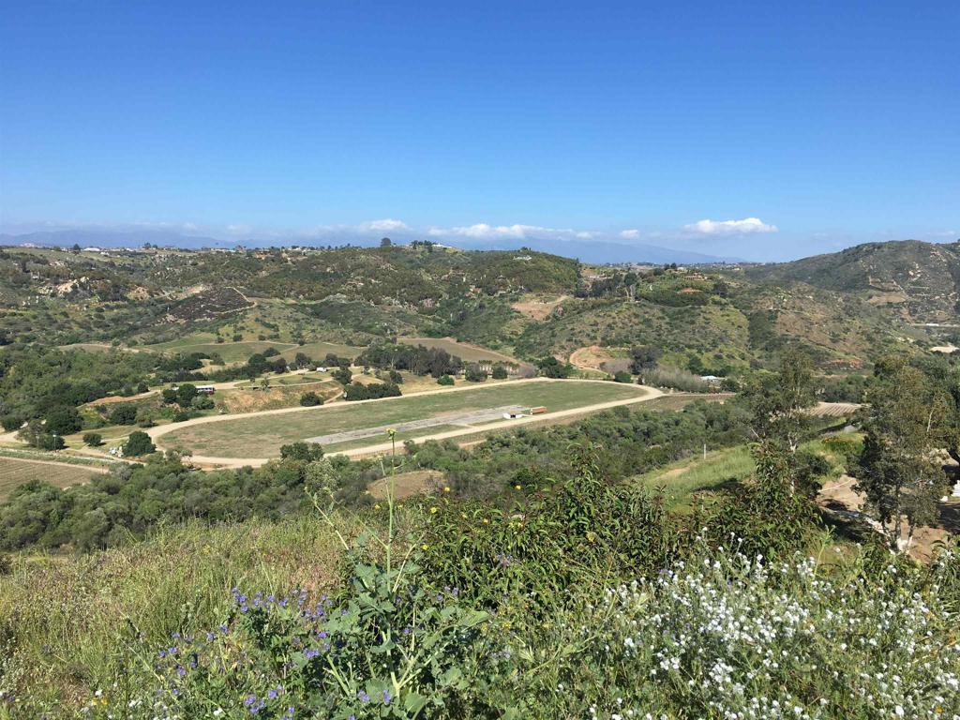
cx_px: 480
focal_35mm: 29
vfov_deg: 48.2
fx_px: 804
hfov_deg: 61.7
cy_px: 360
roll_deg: +1.0
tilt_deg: -4.9
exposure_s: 1/1508
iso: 25
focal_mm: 4.15
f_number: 2.2
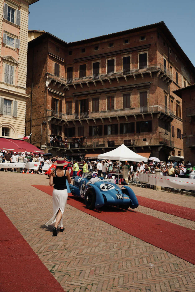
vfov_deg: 55.8
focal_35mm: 34
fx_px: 276
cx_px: 98
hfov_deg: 38.9
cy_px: 146
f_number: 4
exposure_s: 1/640
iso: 100
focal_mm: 34
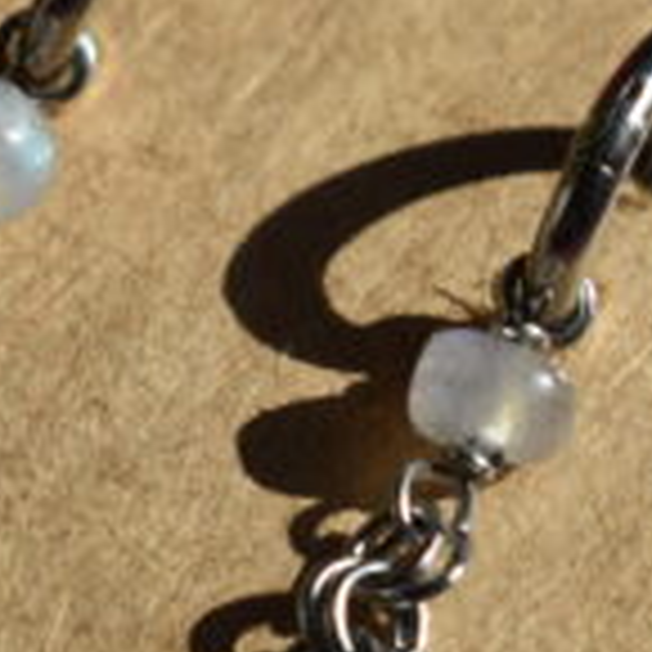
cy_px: 495
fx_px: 5839
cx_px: -18
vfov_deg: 6.4
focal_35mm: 274
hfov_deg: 6.4
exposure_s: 1/400
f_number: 8
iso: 100
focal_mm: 52
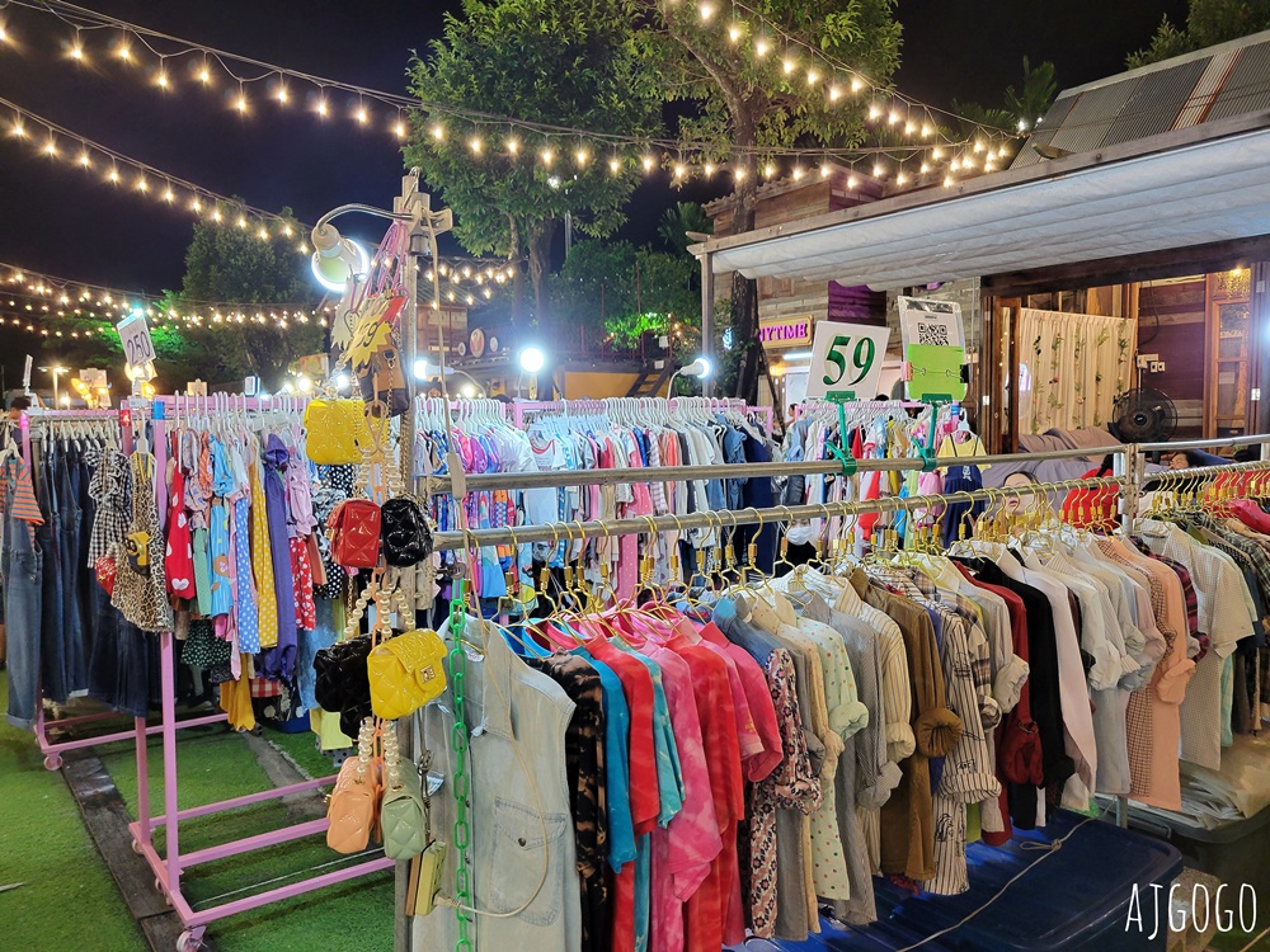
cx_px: 635
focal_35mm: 26
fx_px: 954
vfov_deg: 53.1
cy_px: 476
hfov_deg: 67.3
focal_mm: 5.4
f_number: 1.8
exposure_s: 1/50
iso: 250
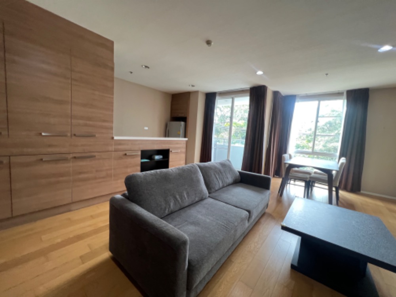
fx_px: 149
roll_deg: -0.1
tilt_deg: -0.1
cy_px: 148
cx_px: 198
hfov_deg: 106.2
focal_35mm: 13
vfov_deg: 89.9
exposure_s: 1/100
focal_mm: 1.57
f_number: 1.8
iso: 250
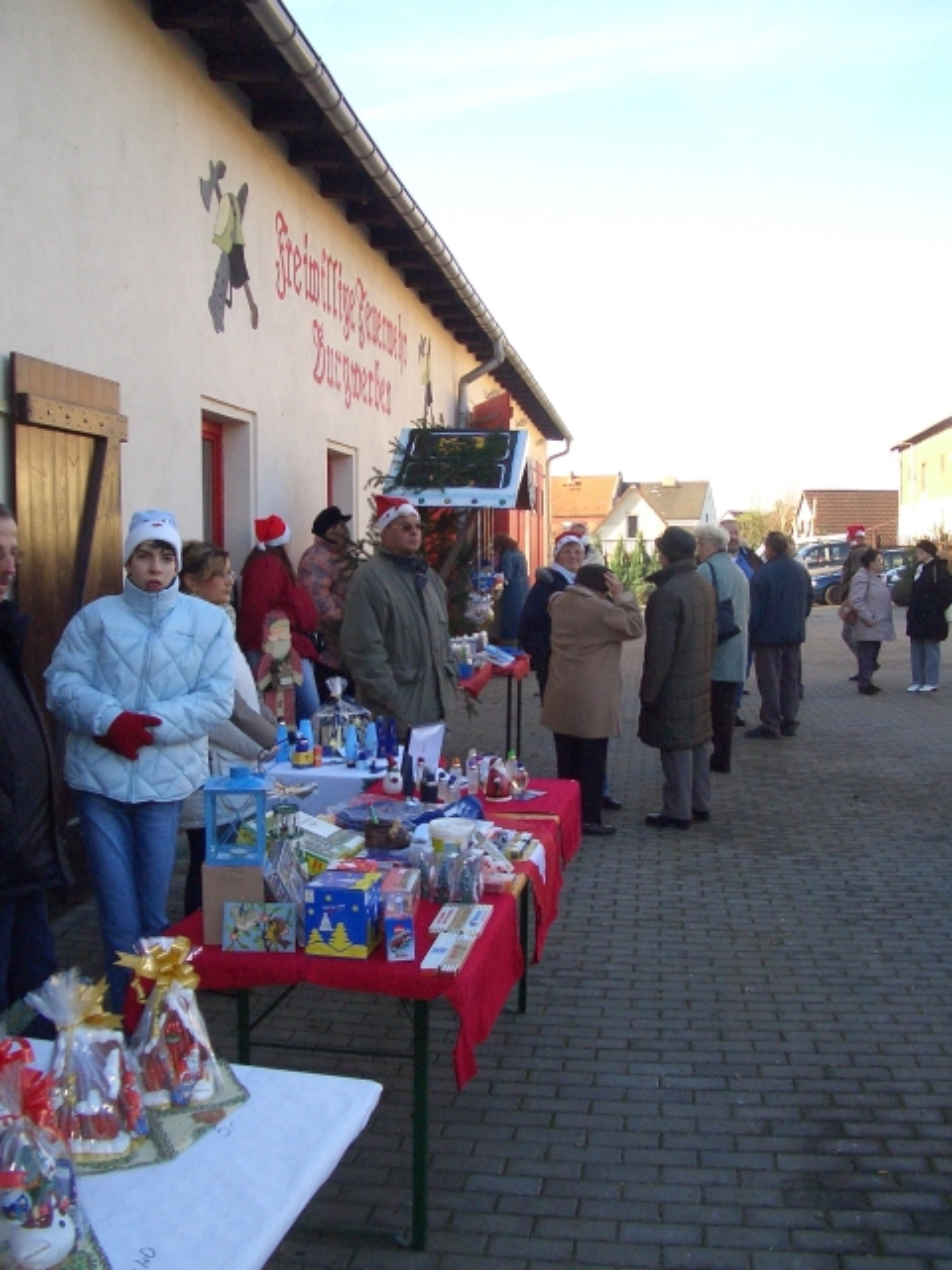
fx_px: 1283
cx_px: 476
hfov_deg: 40.7
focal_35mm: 35
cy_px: 635
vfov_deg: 52.6
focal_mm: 5.8
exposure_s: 1/320
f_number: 4.3
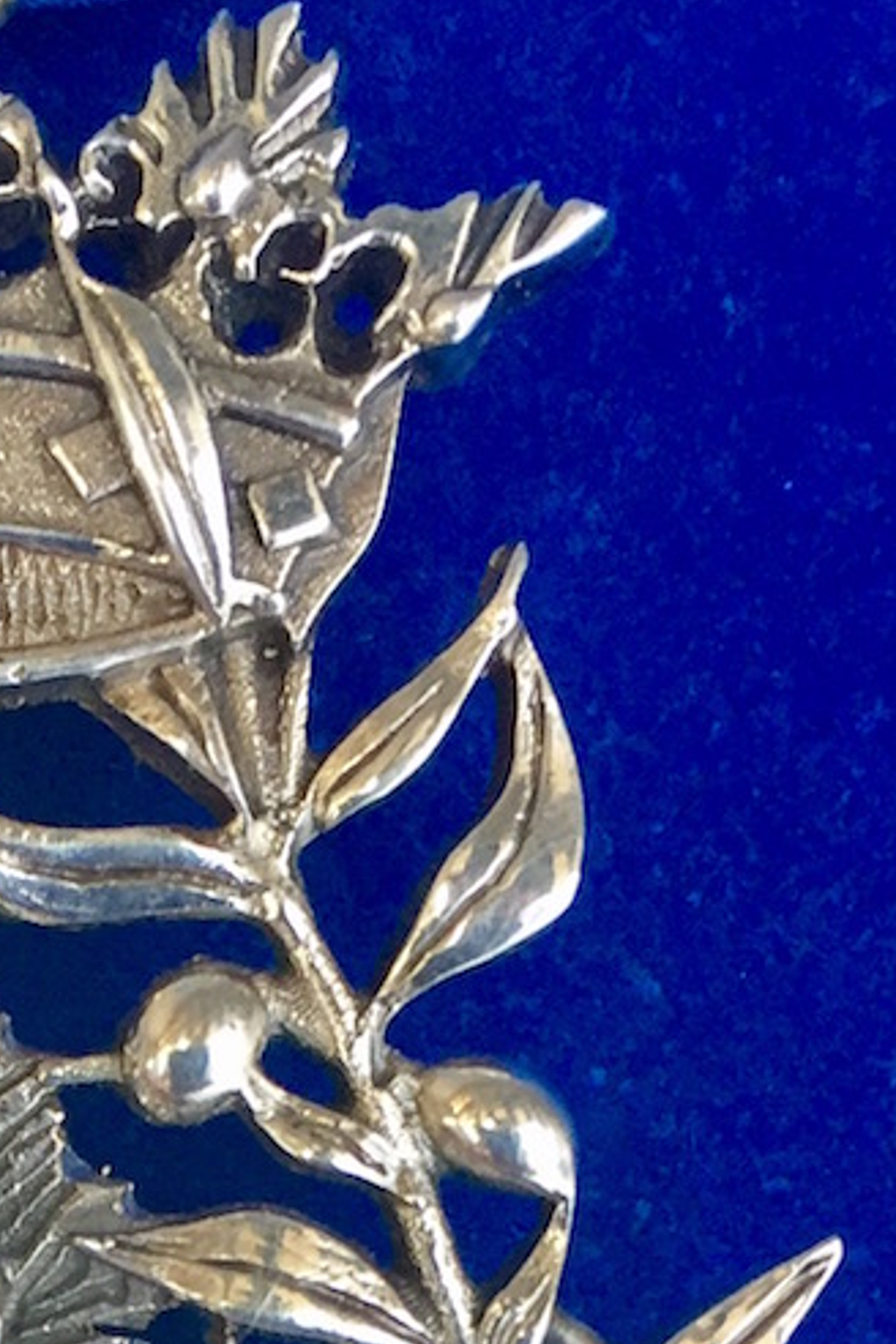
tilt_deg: -10.3
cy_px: 1691
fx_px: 3658
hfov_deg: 13.7
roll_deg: +0.4
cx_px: -85
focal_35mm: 98
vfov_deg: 19.4
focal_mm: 4.15
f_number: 2.2
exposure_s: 1/33
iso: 50
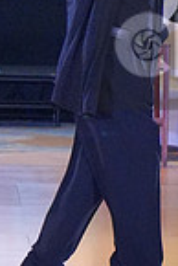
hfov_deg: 4.9
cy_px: 50
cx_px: 350
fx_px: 2042
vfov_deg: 7.4
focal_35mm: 276
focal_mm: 46
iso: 5000
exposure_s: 1/640
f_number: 3.2
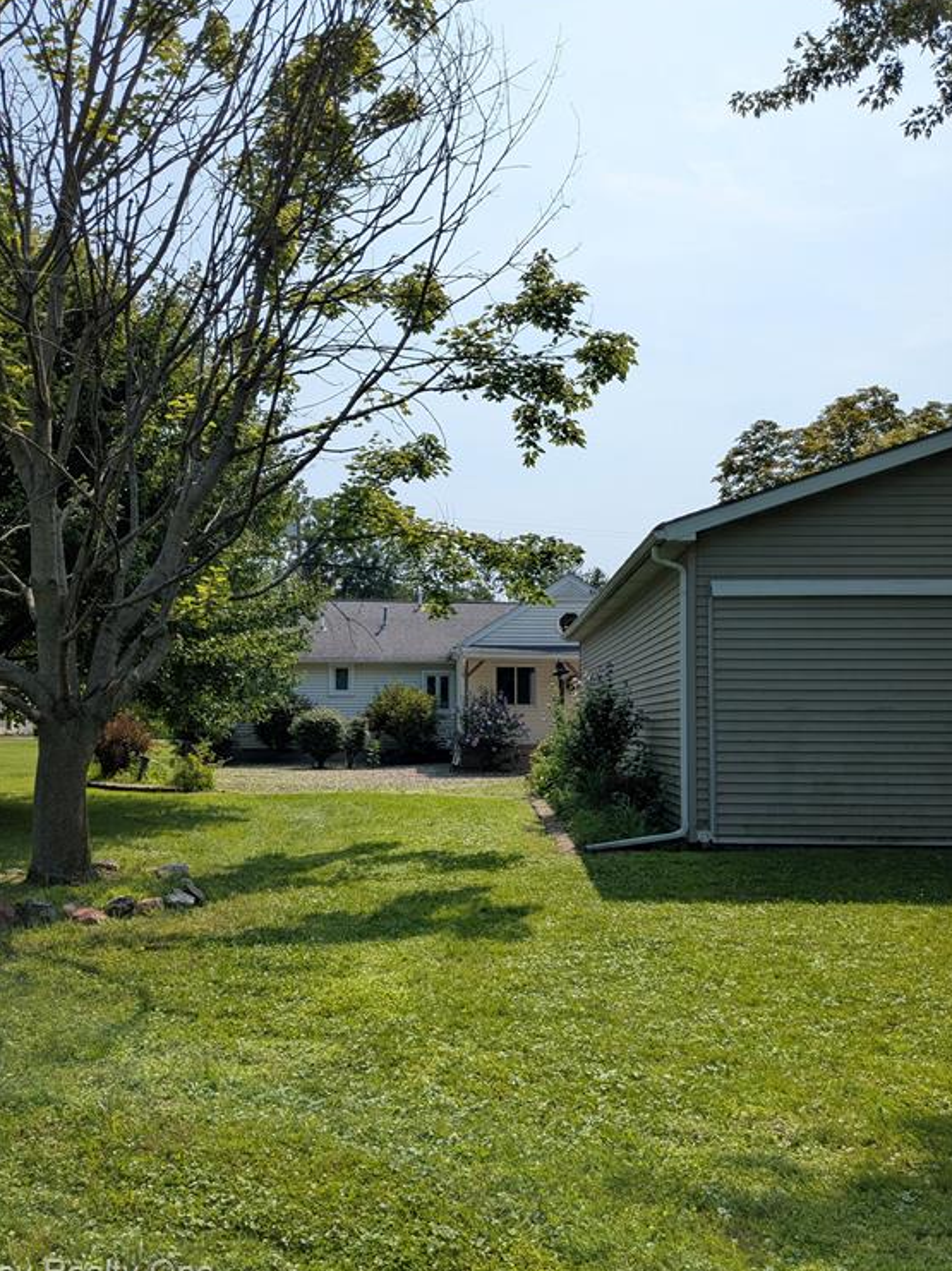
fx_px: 1028
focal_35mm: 28
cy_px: 640
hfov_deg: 49.7
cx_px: 463
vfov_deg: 63.5
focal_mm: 4.38
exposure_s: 1/4673
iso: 48
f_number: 1.73
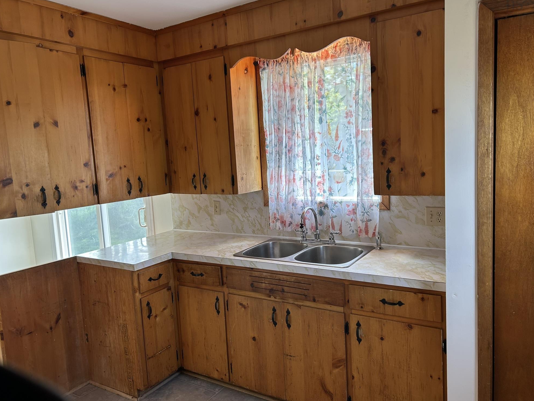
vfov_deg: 51.4
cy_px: 198
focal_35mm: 27
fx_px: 417
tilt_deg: -6.4
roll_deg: +3.4
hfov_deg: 65.3
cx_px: 276
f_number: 1.5
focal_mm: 5.7
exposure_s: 1/120
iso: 40
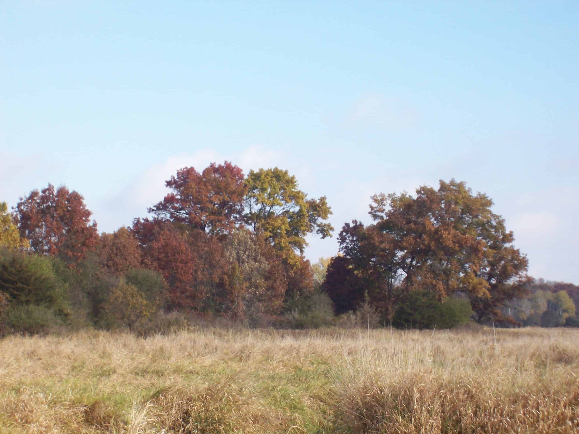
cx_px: 290
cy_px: 217
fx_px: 1806
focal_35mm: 108
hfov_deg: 18.2
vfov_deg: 13.7
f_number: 4.8
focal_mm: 18
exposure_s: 1/392
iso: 80
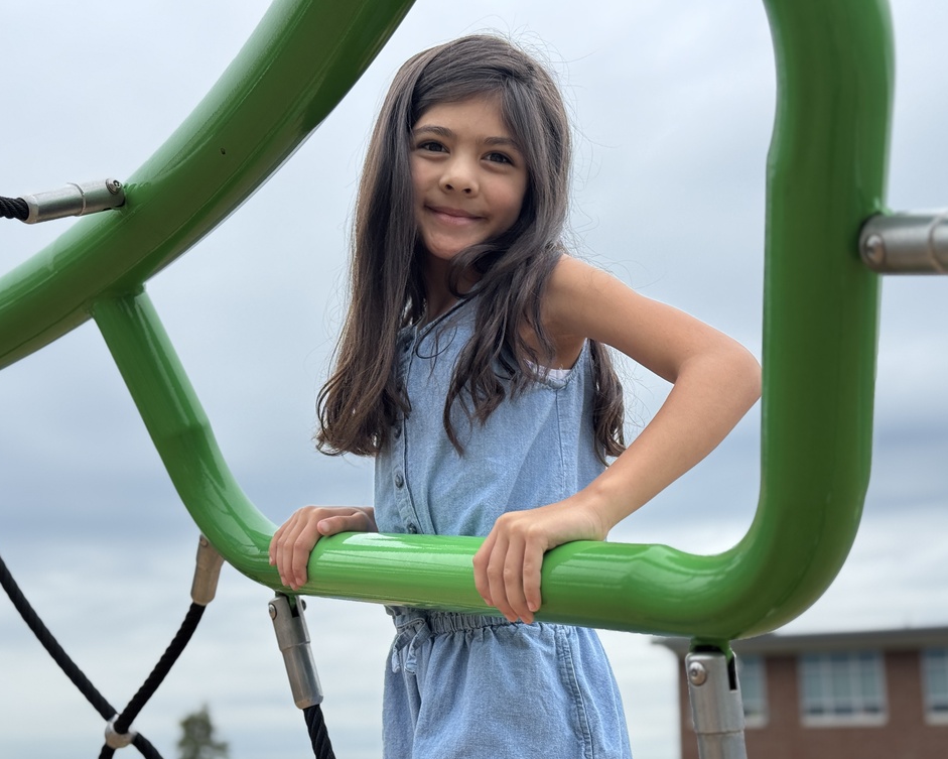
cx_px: 459
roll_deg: -1.5
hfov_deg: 36.6
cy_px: 386
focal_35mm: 51
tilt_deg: +17.8
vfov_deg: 29.7
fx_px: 1431
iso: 64
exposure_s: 1/2415
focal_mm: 6.76
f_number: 1.78
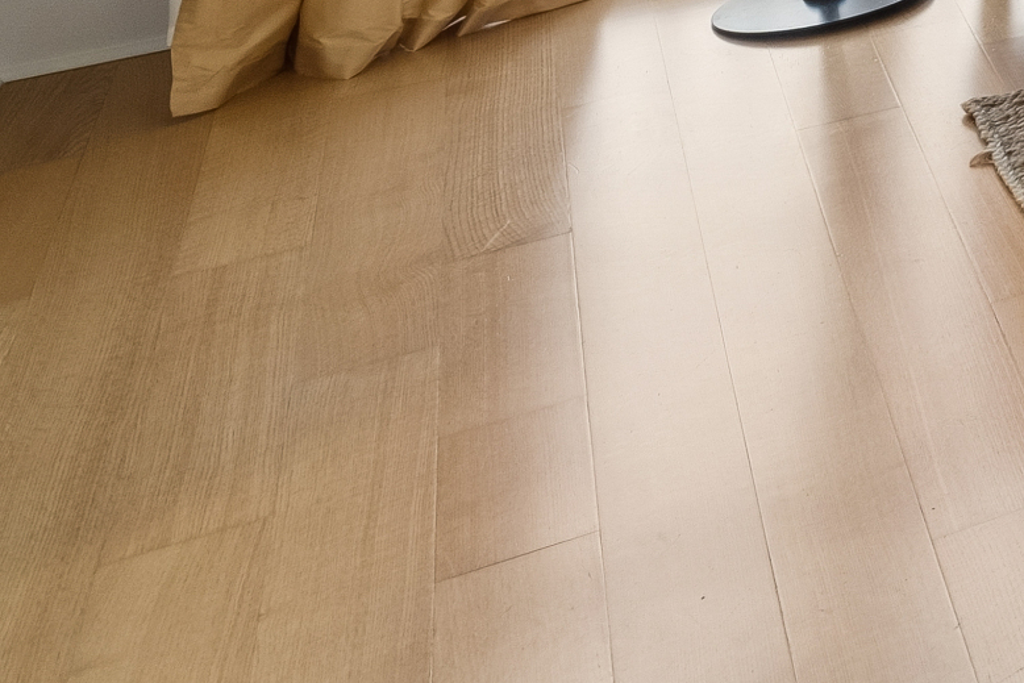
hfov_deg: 16.7
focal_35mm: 74
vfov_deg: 14.1
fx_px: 2105
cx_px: 2255
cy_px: -837
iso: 500
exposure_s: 1/60
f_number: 8
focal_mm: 16
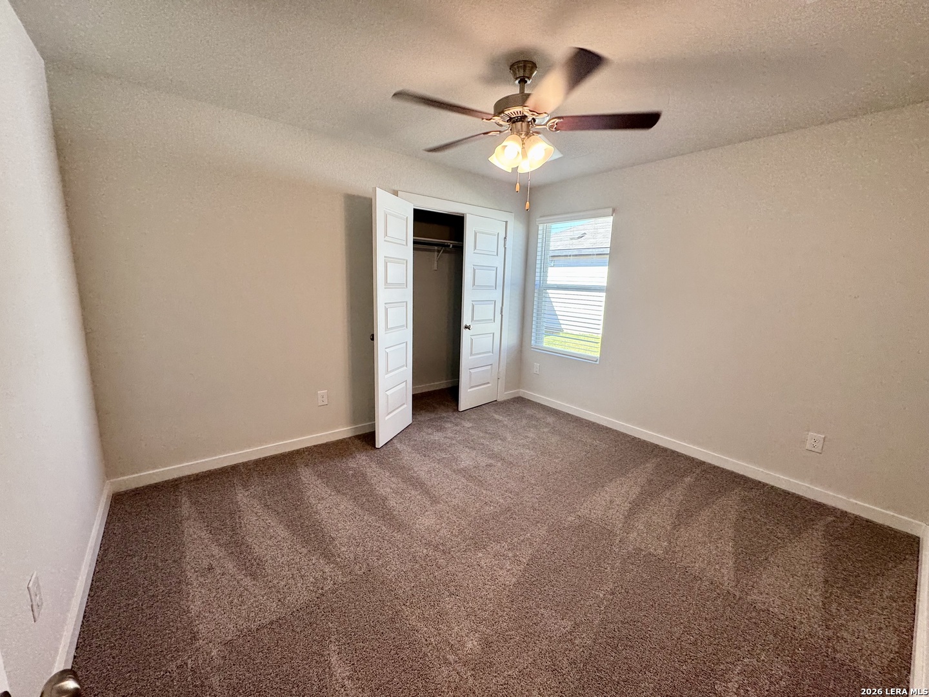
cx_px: 464
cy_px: 348
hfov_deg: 102.1
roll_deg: -1.4
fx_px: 376
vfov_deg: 85.7
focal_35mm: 14
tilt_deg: -11.3
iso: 80
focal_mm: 2.22
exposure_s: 1/120
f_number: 2.2
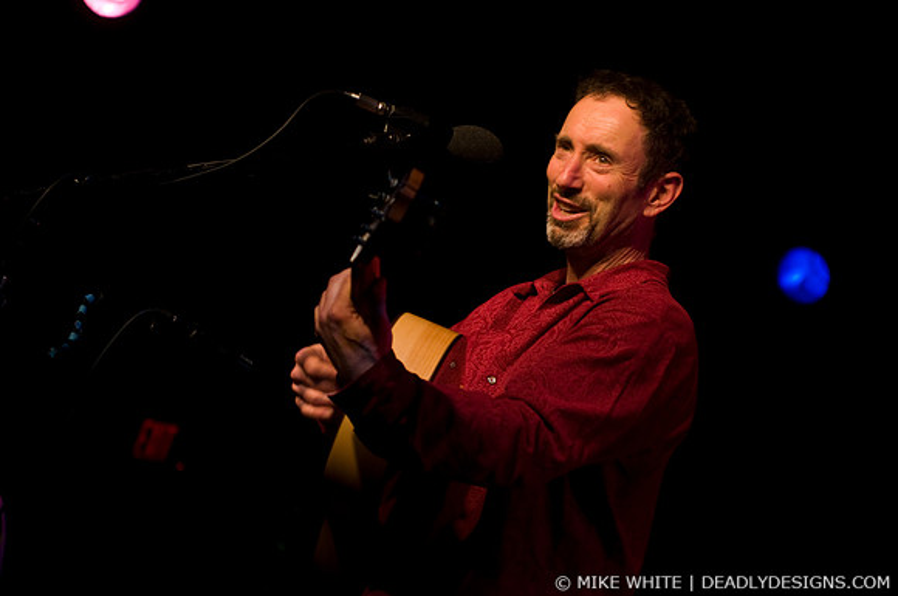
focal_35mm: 105
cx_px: 449
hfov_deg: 19.5
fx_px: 2615
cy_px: 298
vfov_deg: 13.0
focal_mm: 70
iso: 800
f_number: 2.8
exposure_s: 1/100
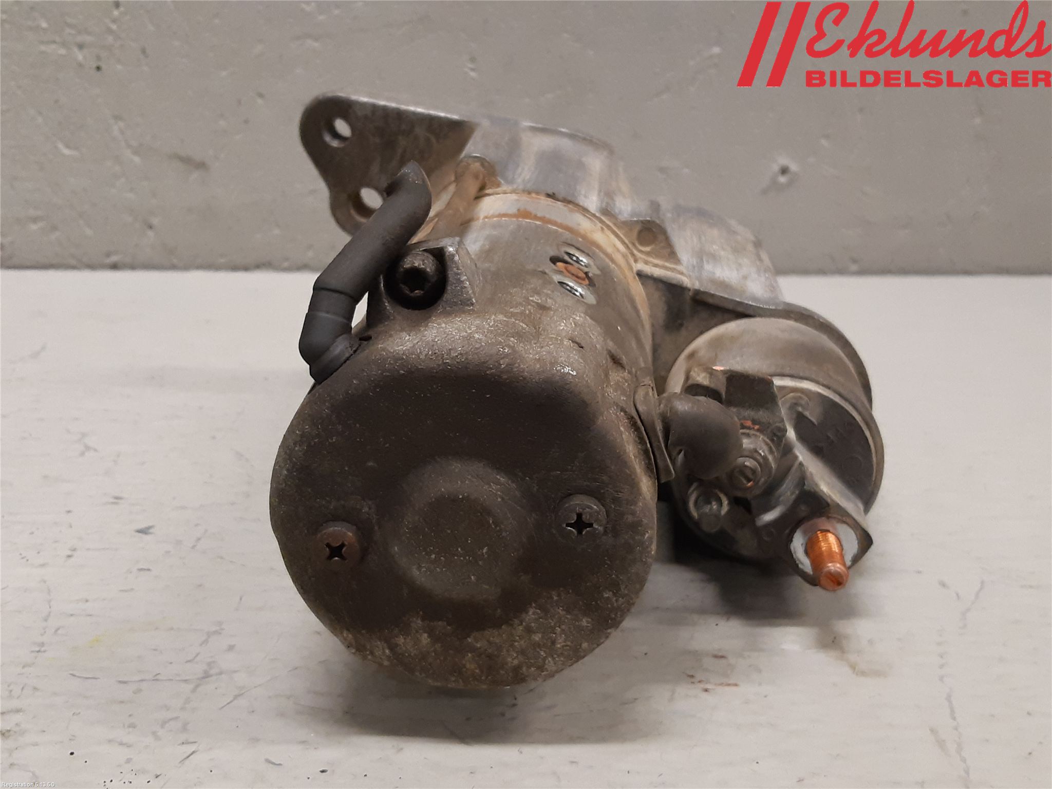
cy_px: 394
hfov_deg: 67.3
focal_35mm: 26
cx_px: 526
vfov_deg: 53.1
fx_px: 790
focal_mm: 3.93
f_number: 1.7
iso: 160
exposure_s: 1/50
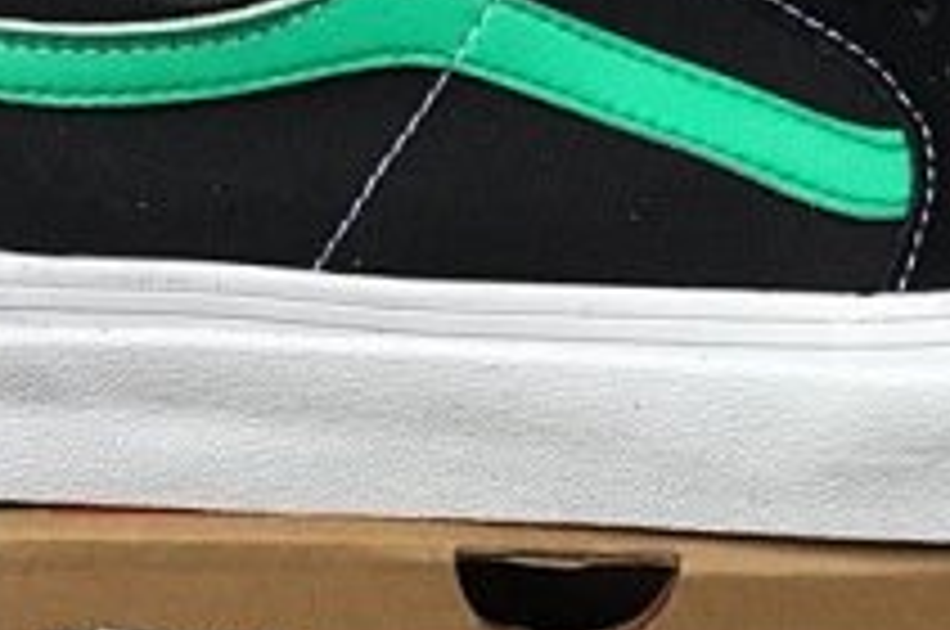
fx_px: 2582
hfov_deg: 20.7
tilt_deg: -19.3
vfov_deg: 13.9
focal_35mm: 98
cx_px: 671
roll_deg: -0.7
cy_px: 436
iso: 25
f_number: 2.4
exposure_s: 1/100
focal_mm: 3.3
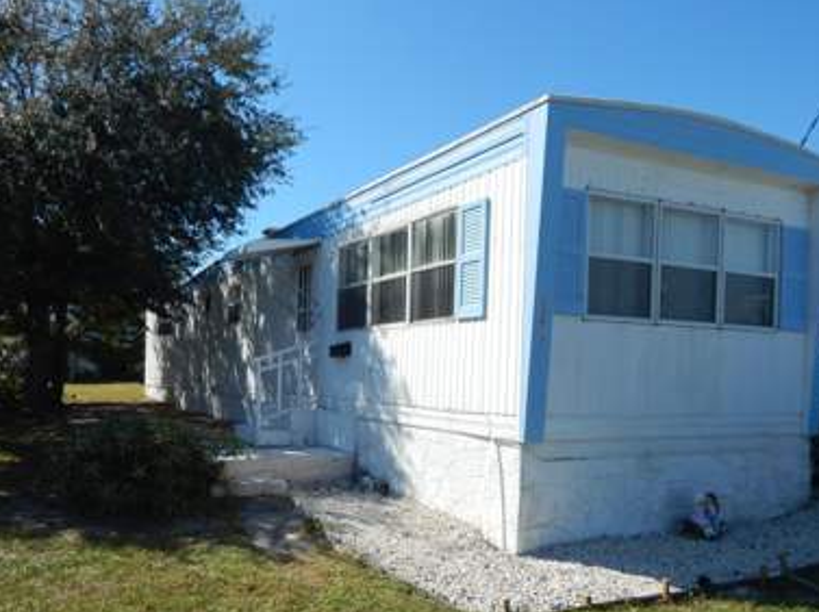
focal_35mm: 28
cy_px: 383
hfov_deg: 62.7
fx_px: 662
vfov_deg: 49.2
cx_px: 311
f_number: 6
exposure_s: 1/640
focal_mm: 4
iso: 125
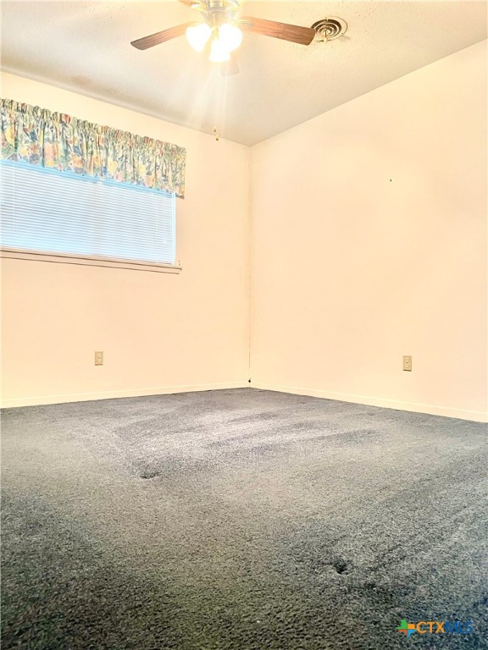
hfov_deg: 54.9
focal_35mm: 25
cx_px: 244
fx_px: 470
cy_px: 325
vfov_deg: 69.4
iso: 320
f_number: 1.6
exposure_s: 1/60
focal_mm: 5.1
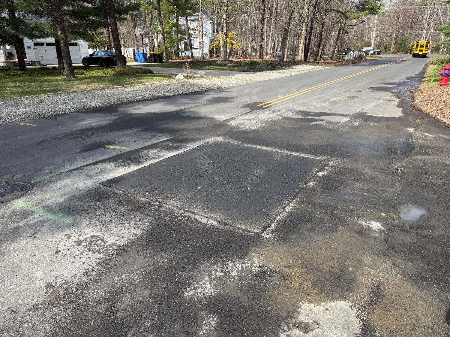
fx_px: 312
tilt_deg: -20.6
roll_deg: +1.7
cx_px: 225
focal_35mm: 24
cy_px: 168
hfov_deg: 71.6
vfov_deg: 56.8
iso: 80
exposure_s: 1/2053
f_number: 1.78
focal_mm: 6.76
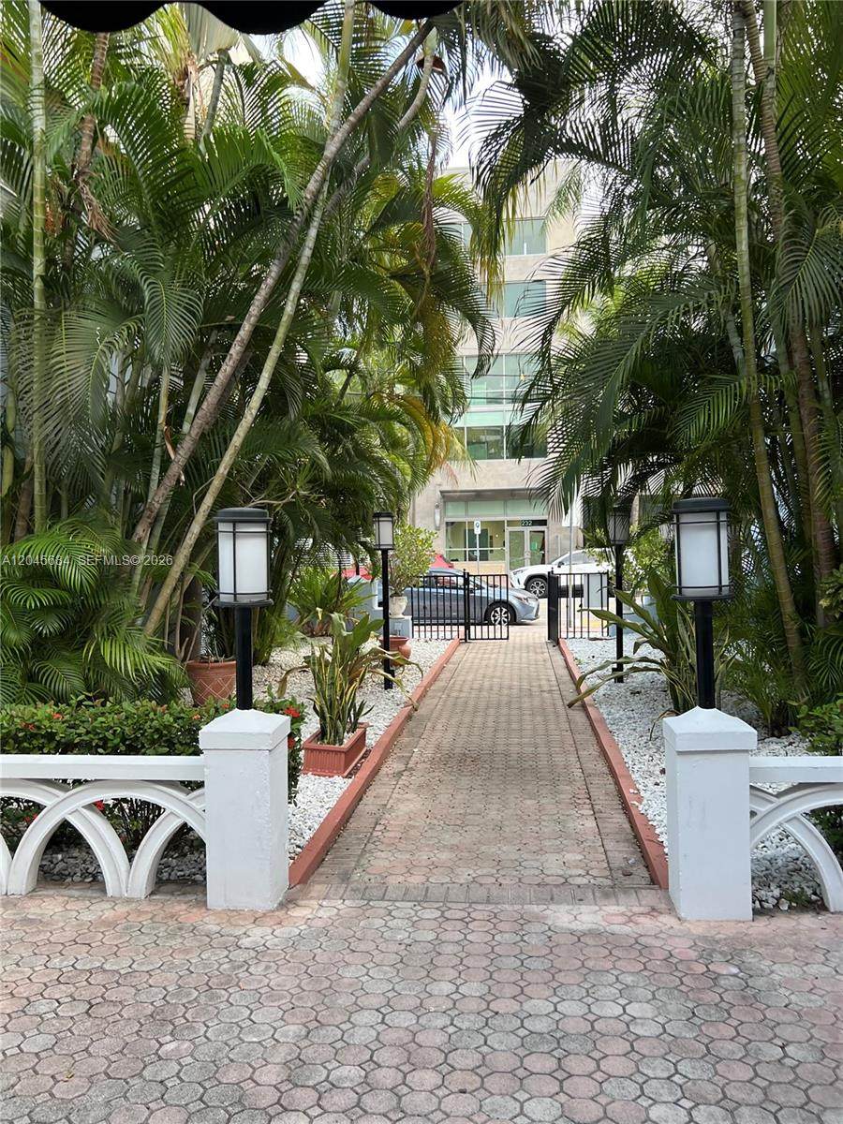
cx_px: 422
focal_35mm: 26
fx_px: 844
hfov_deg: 53.1
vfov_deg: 67.3
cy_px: 562
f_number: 1.5
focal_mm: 5.7
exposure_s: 1/120
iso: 100
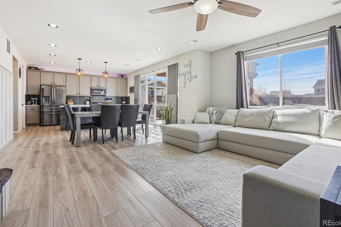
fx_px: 151
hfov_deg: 96.7
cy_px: 107
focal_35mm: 16
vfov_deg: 73.6
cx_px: 178
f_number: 8
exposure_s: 1/30
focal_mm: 10
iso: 200
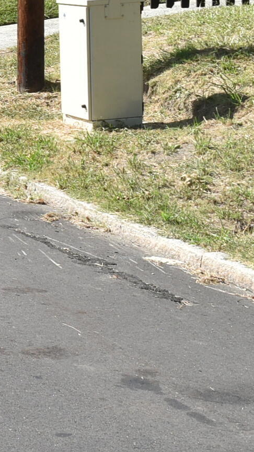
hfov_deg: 9.6
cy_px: 62
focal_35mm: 98
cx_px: -502
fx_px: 1173
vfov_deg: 21.4
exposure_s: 1/320
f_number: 9
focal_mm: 18
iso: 200
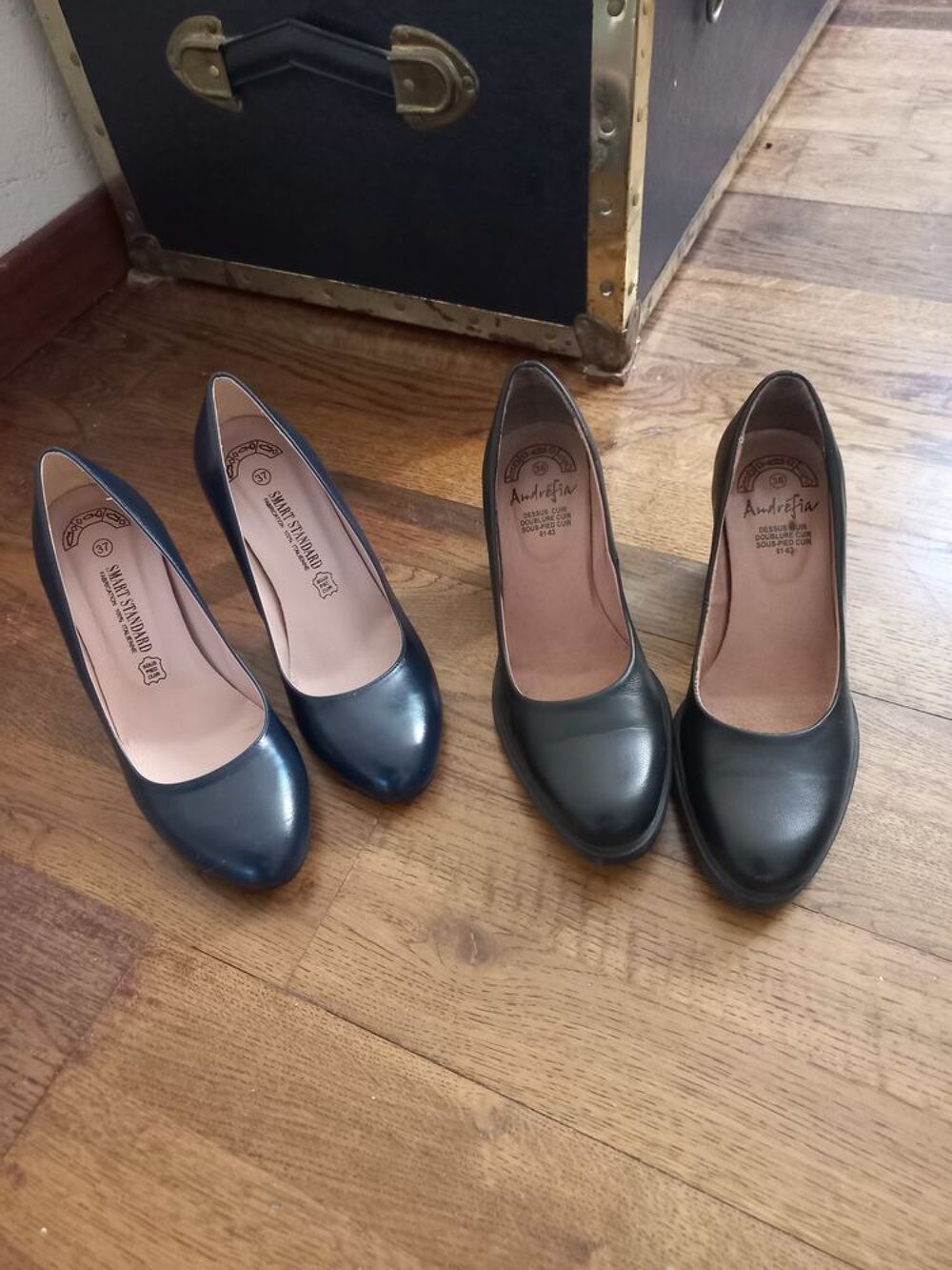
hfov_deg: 54.9
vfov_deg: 69.4
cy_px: 635
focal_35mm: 25
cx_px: 476
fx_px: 917
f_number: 1.8
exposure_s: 1/25
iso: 640
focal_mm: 4.6
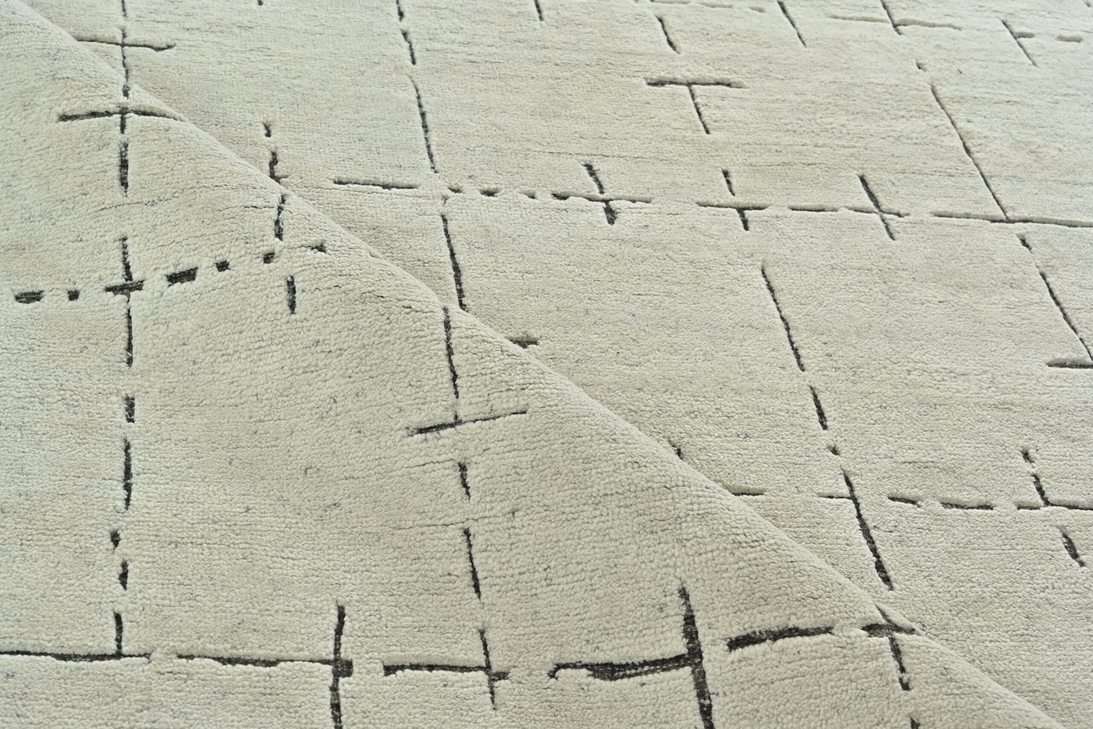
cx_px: 546
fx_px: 2065
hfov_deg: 29.7
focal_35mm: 68
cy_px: 364
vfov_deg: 20.0
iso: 160
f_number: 9
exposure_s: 1/125
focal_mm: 68
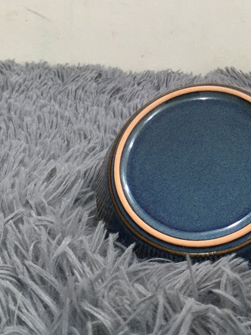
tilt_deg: -15.0
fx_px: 628
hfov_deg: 22.4
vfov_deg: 29.3
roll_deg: -0.2
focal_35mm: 65
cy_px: 81
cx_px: 192
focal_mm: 4.15
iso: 125
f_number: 2.2
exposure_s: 1/33
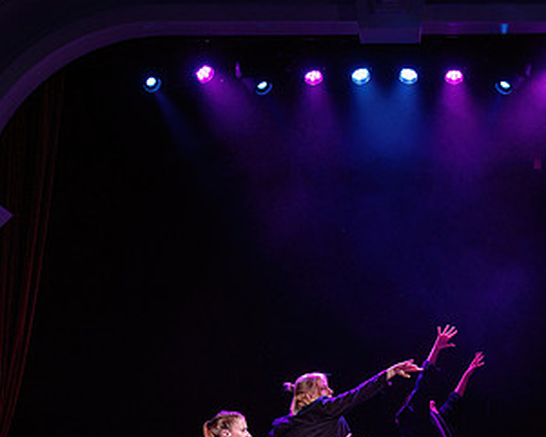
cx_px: 435
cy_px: 335
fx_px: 2667
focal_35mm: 165
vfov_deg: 9.4
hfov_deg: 11.6
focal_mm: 82
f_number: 2.8
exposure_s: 1/200
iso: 1600
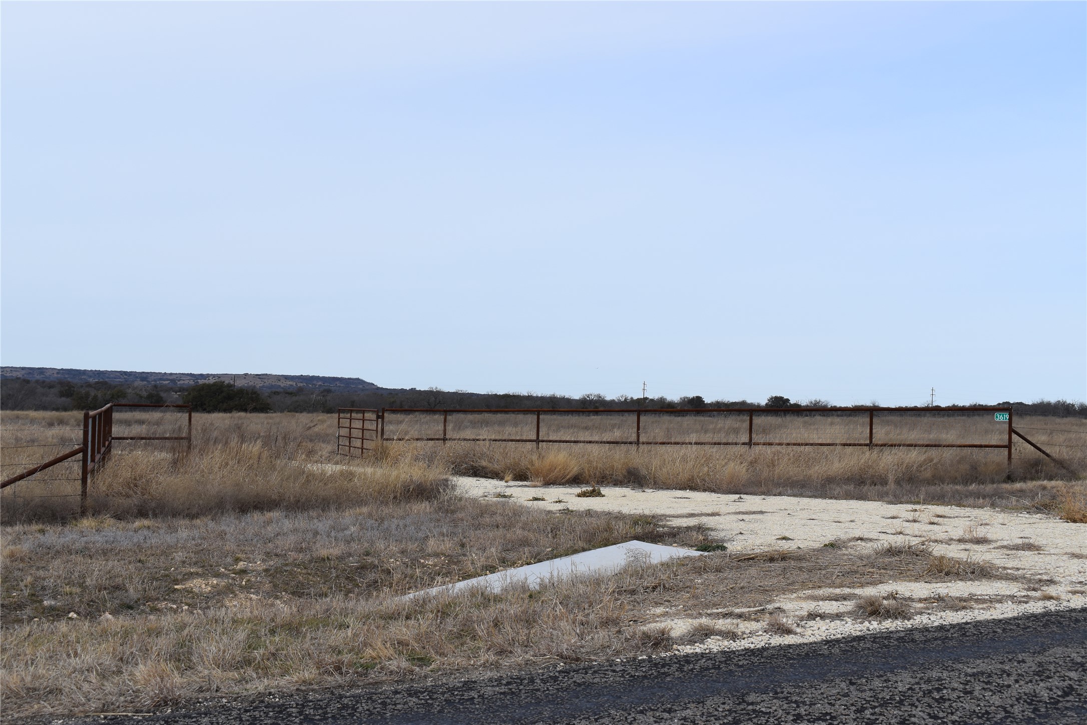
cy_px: 362
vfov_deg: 28.1
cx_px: 544
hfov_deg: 41.1
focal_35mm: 48
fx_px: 1449
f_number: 9
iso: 100
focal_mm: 32
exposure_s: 1/320
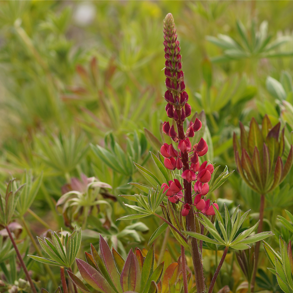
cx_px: 204
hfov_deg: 9.1
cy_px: 147
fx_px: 1839
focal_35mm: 192
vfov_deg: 9.1
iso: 100
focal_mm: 100
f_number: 3.5
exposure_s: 1/500
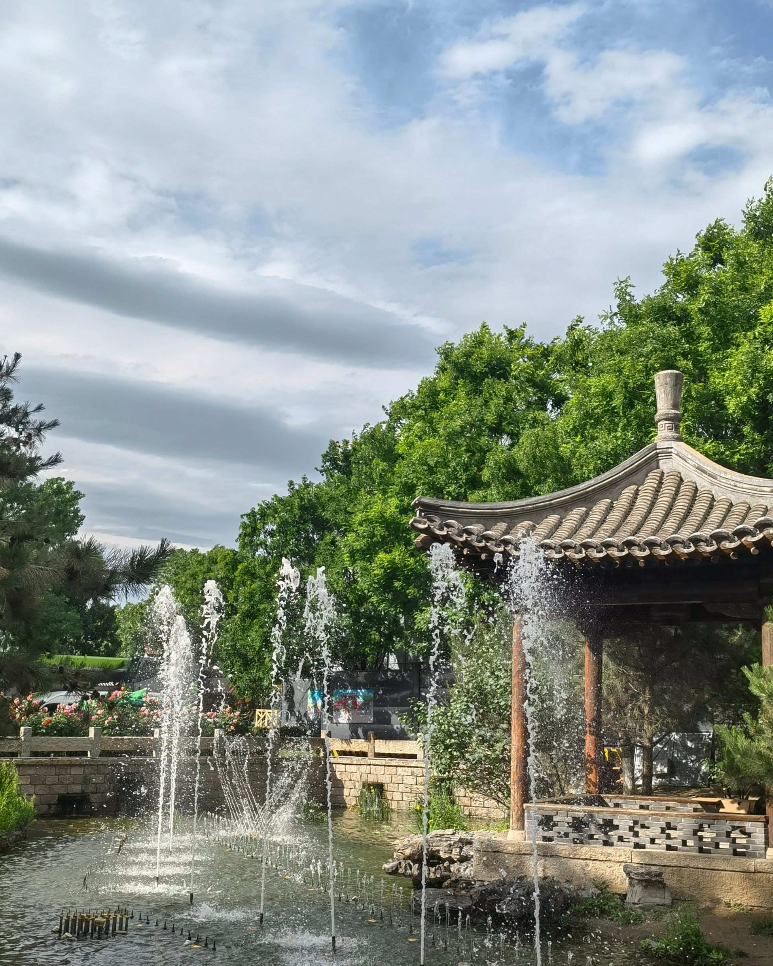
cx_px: 388
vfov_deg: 50.3
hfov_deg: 41.2
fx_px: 1029
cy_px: 482
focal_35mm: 36
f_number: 1.8
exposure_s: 1/2500
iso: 50
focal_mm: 5.54
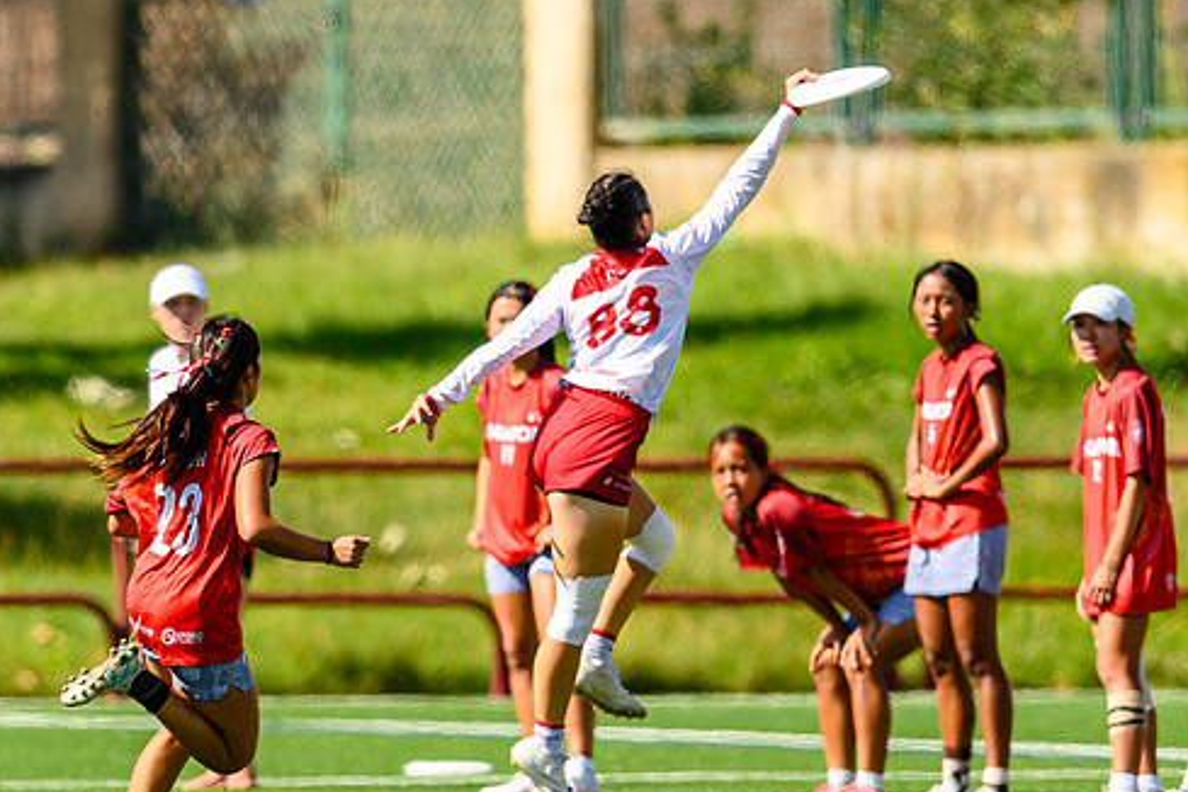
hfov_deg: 2.2
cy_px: 460
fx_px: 30952
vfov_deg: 1.5
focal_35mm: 938
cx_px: 450
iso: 100
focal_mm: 400
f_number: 3.2
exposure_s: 1/1600
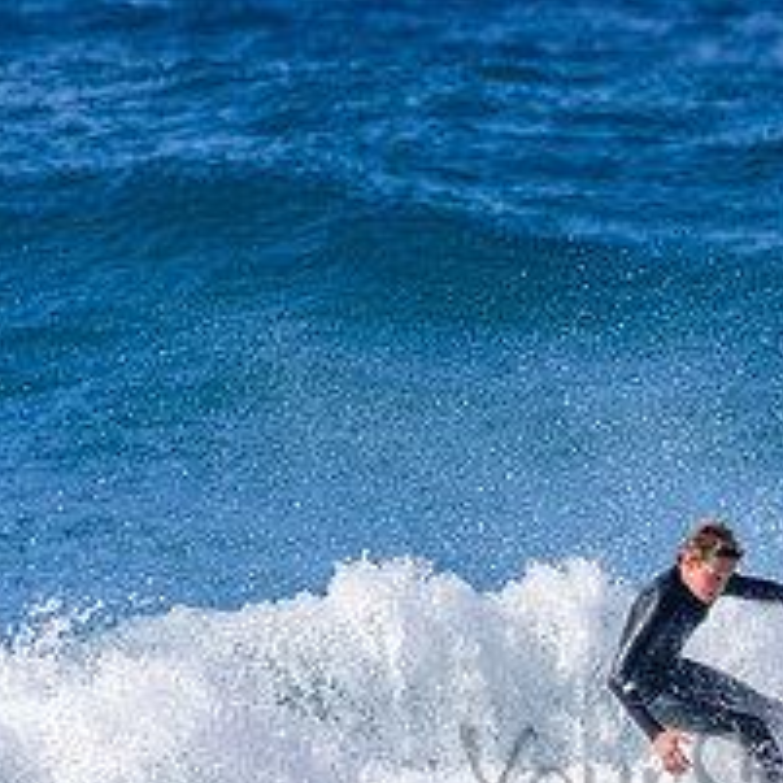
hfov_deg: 1.0
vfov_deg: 1.0
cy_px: 750
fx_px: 47139
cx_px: 861
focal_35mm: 1842
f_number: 5.6
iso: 360
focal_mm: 500
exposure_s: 1/2000
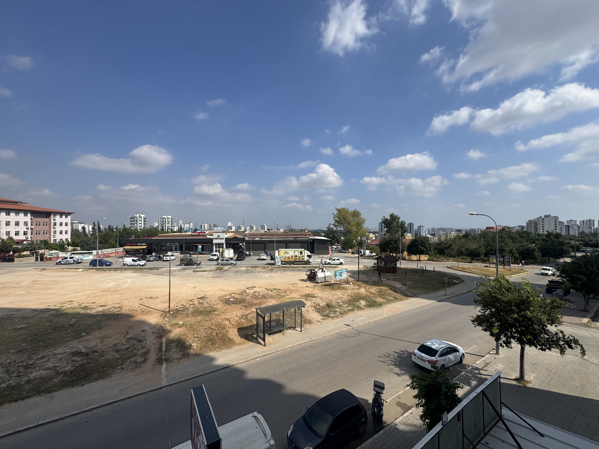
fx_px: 242
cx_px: 300
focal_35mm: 14
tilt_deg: +1.0
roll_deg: +0.7
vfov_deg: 85.7
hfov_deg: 102.1
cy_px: 224
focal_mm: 2.22
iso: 50
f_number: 2.2
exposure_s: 1/3717
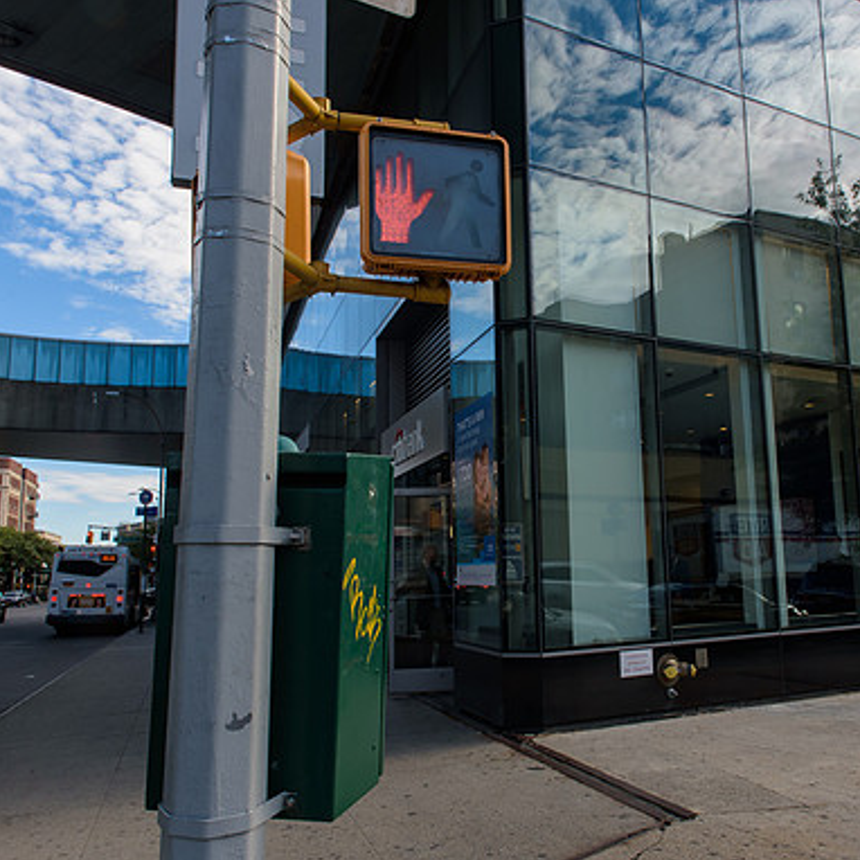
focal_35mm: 31
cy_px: 431
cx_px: 543
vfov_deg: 52.5
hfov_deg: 51.9
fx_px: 871
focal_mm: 24
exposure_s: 1/30
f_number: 16
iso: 200
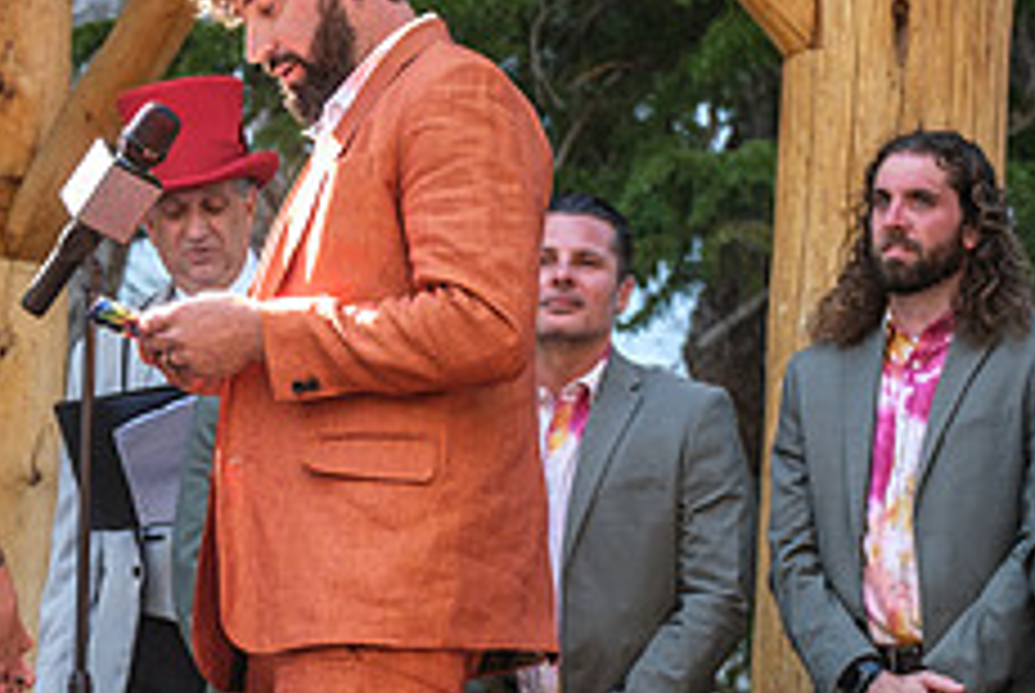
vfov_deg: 7.3
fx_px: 5441
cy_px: 646
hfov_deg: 10.7
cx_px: -76
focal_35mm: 189
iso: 400
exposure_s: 1/180
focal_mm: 50
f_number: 3.6
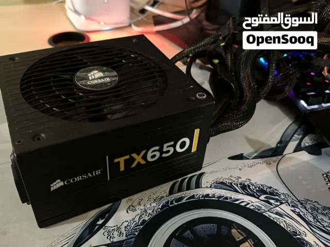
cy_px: 124
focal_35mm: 24
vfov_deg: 56.8
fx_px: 229
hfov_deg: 71.6
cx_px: 165
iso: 1000
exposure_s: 1/33
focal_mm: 6.86
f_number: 1.78
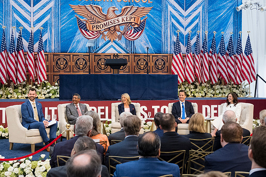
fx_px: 310
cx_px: 128
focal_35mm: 42
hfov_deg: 46.4
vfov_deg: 31.8
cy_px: 85
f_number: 4
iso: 2500
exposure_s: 1/400
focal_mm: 26.5
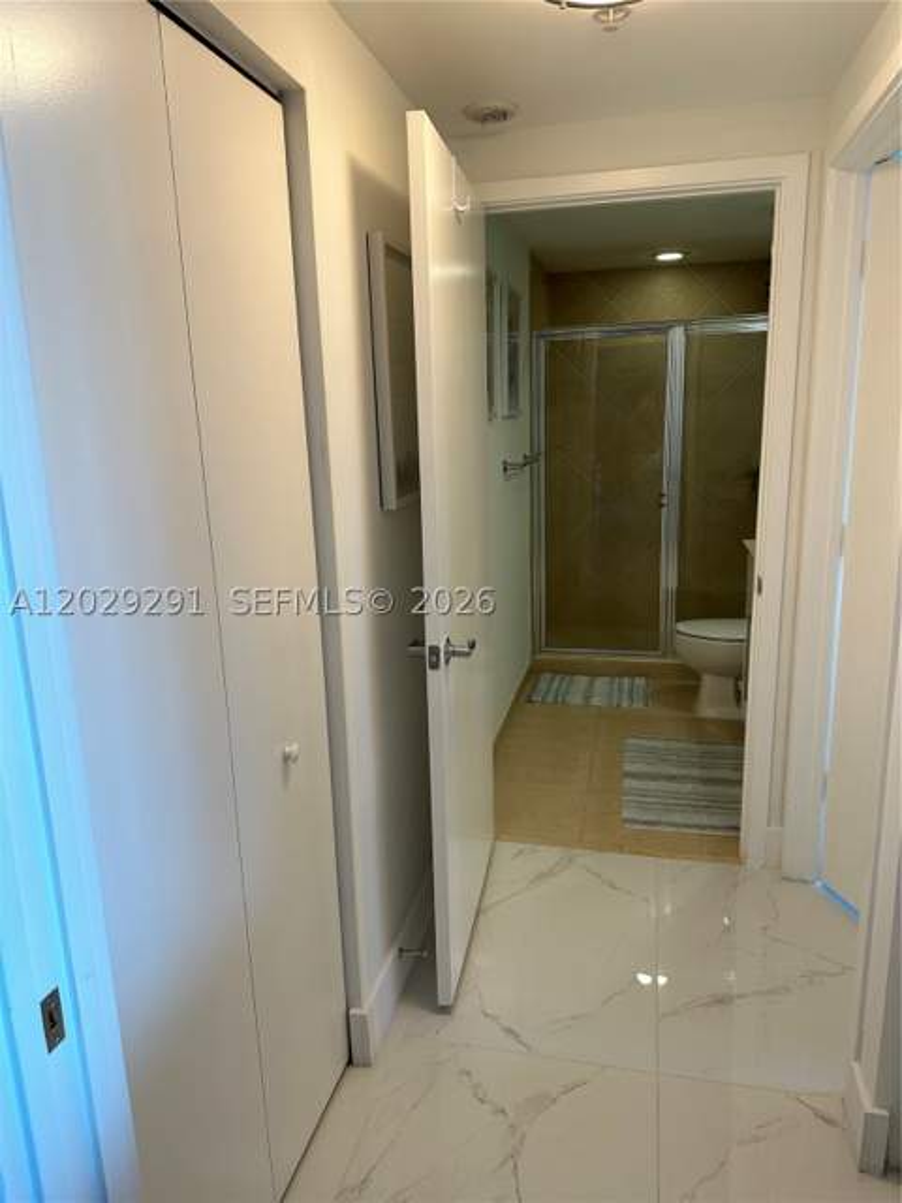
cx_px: 451
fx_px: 834
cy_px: 602
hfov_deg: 56.8
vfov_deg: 71.6
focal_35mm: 24
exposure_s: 1/150
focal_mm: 6.86
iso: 100
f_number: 1.78
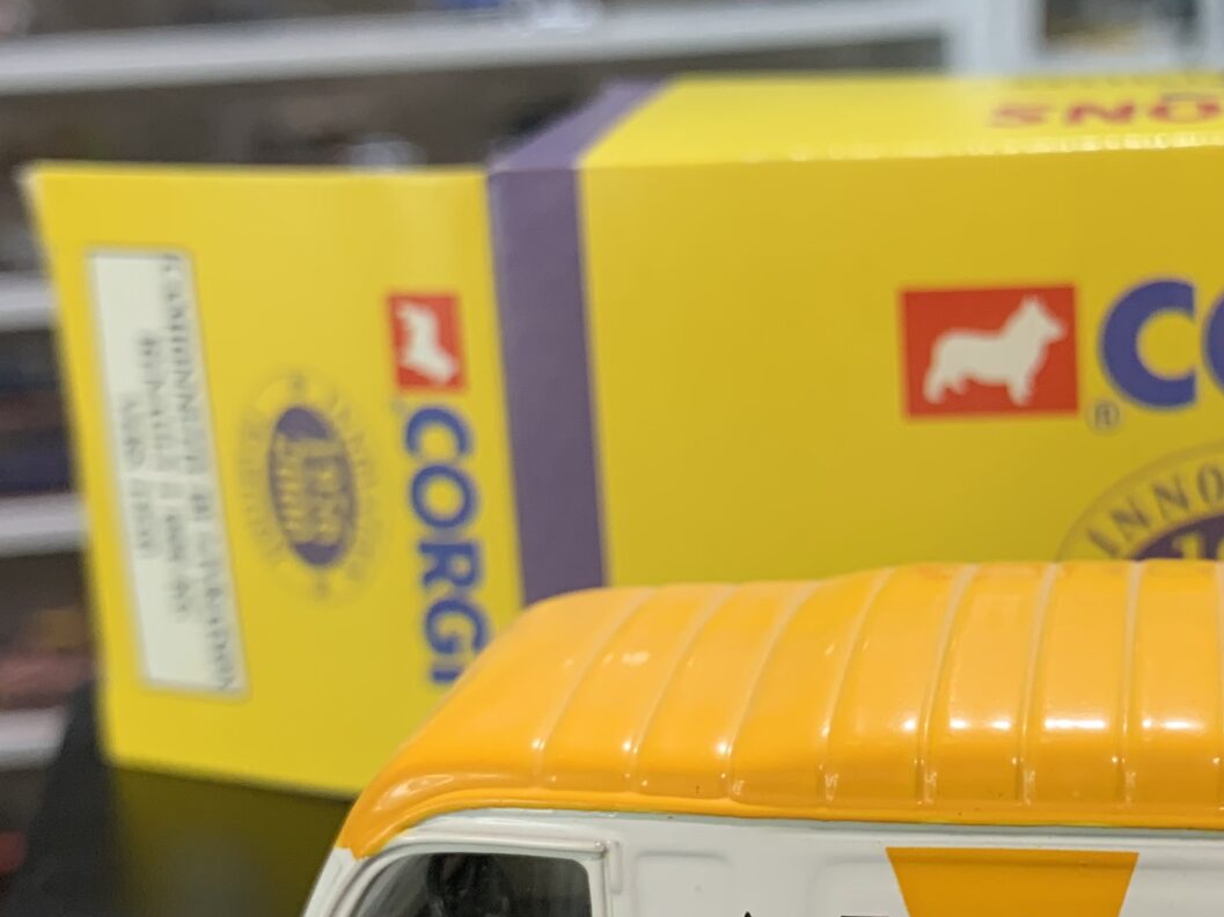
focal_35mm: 63
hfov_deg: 30.1
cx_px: 945
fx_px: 2227
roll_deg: +2.0
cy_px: 476
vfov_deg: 23.3
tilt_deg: -16.2
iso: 80
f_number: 1.8
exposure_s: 1/50
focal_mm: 4.25
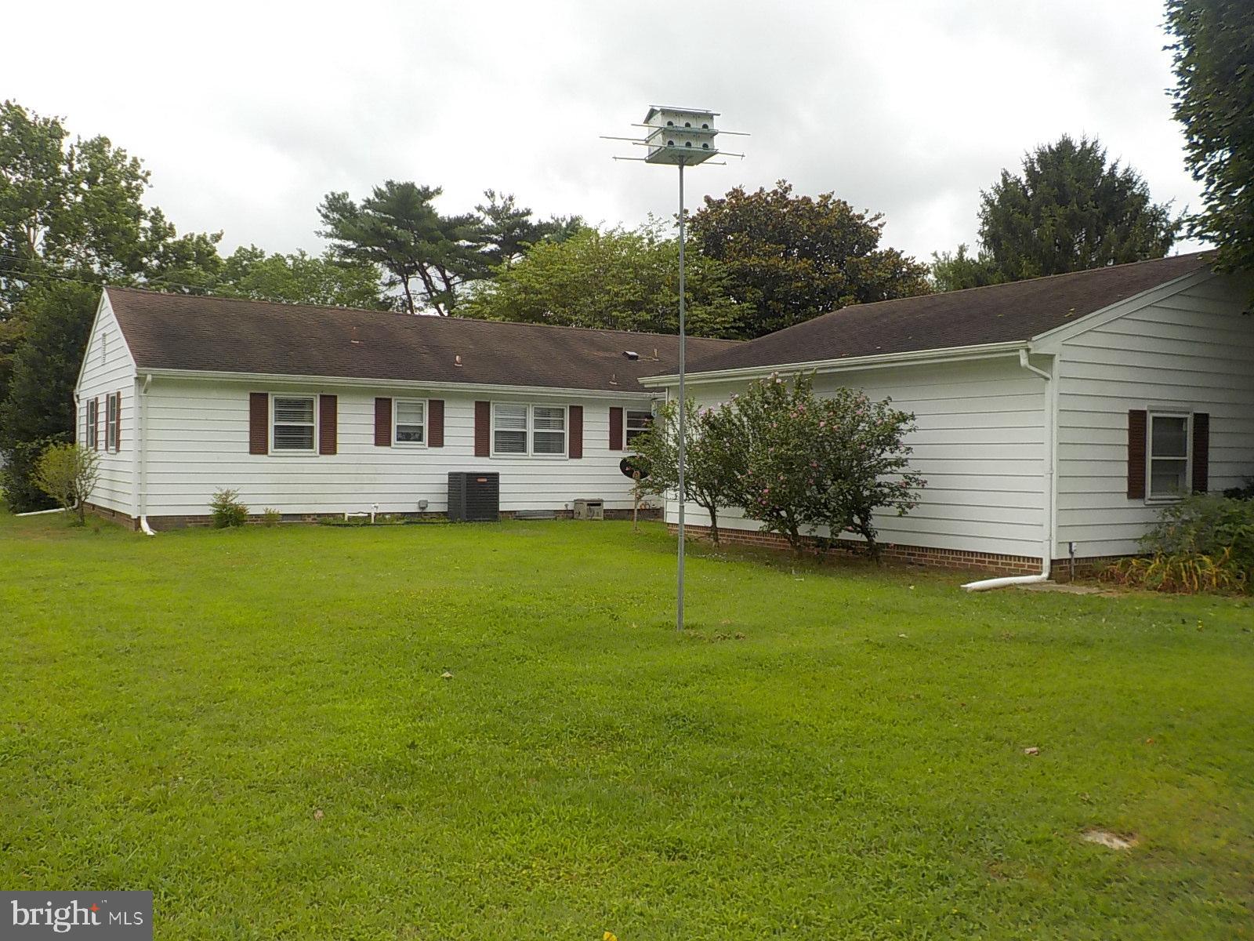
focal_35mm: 30
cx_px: 627
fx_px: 1087
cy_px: 470
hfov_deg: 60.0
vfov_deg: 46.8
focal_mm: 4.1
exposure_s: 1/250
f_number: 3.3
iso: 125
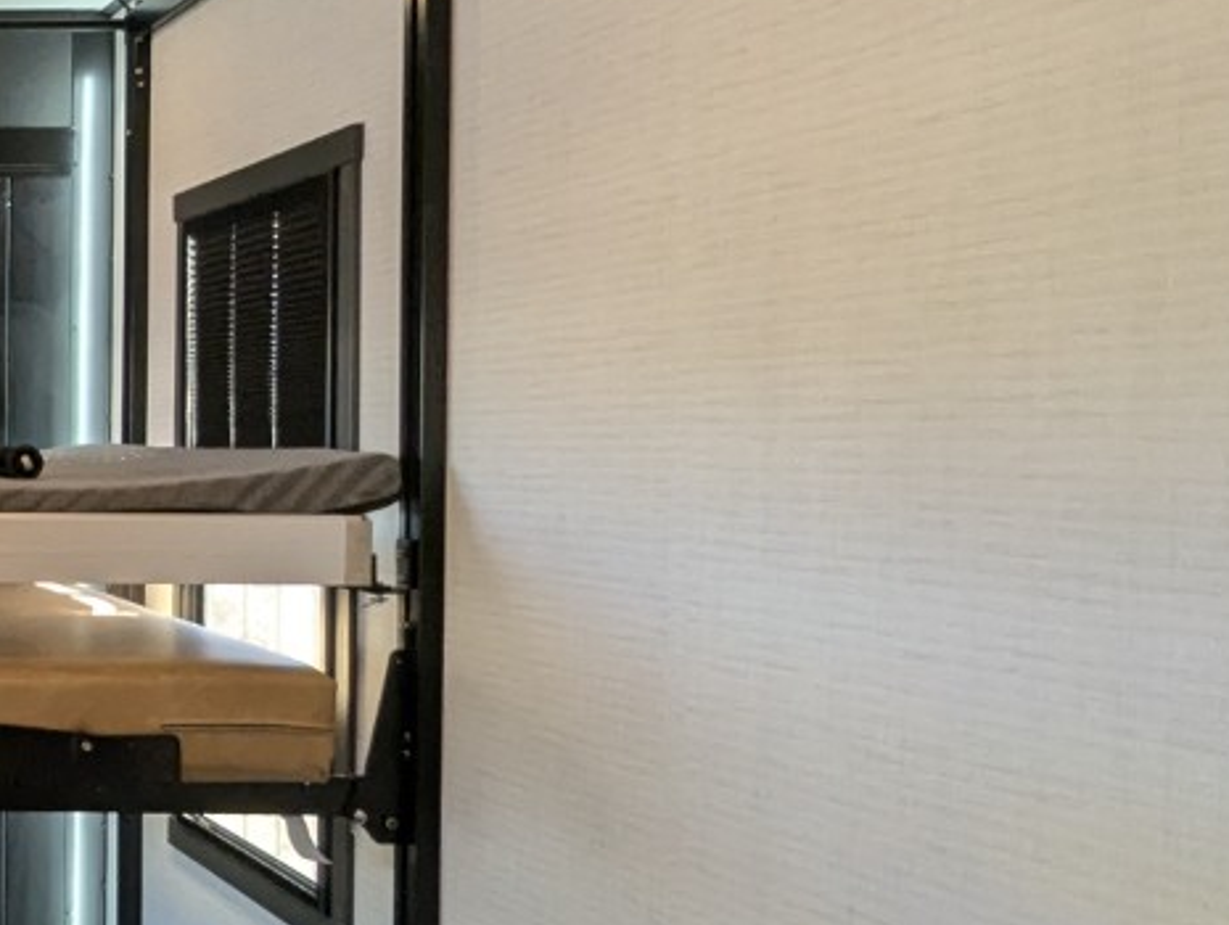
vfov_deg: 30.3
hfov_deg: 29.8
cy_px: 460
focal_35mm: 48
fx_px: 1706
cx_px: -445
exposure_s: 1/52.6
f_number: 2.2
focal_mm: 2.35
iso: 214
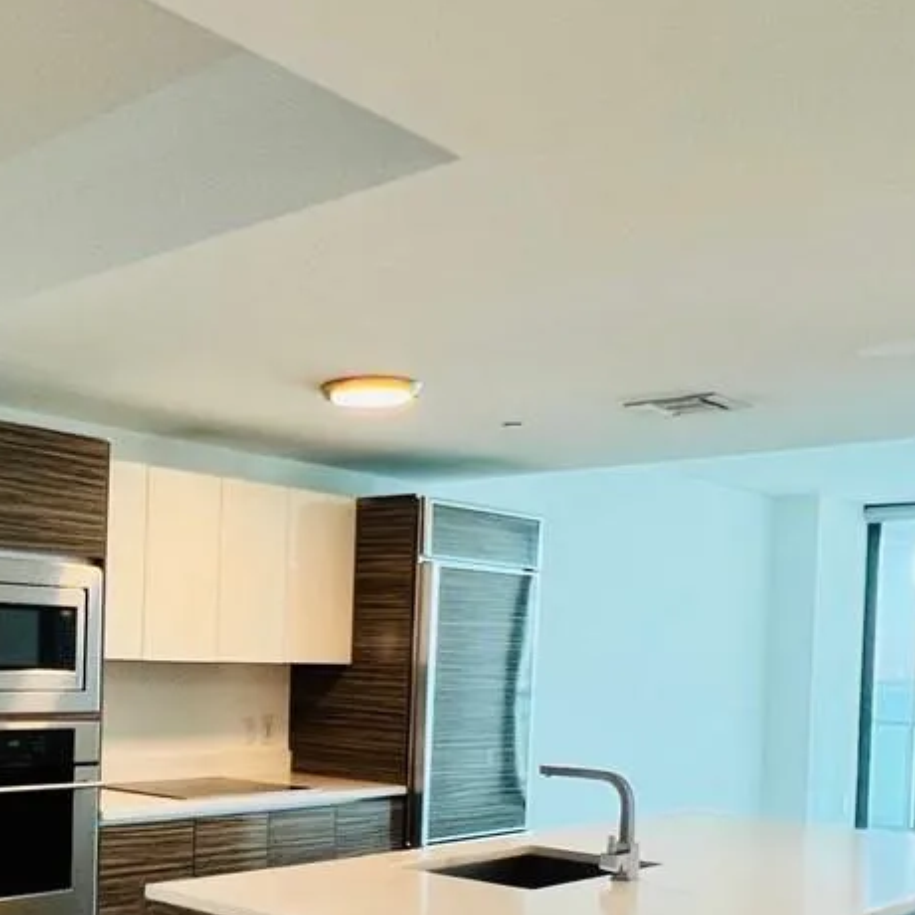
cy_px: 700
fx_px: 1196
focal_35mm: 40
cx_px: 92
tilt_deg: -2.0
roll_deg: -1.4
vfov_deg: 40.5
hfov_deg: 38.9
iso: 80
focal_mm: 1.57
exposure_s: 1/120
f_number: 1.8
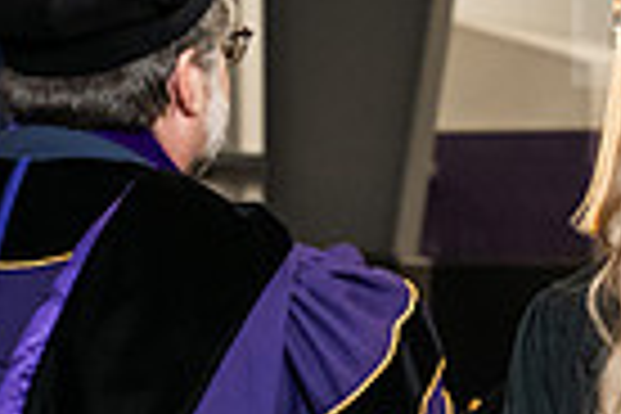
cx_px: 436
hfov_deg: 7.0
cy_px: 254
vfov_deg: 4.7
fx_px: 5088
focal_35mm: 295
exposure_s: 1/200
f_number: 5
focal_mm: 70
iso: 2500
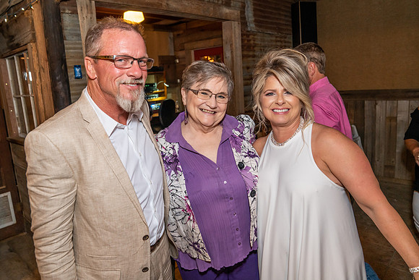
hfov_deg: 68.5
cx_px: 193
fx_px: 307
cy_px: 133
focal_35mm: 26
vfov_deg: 48.9
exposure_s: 1/60
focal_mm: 24
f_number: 4
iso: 1600
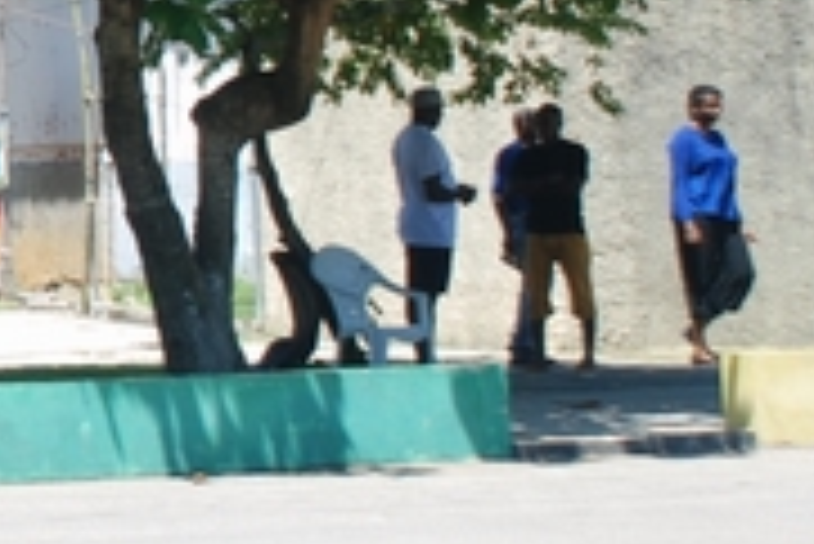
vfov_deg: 6.3
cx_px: -787
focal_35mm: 217
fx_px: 4912
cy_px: -36
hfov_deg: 9.0
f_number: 5.6
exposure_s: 1/125
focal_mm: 35
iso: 100
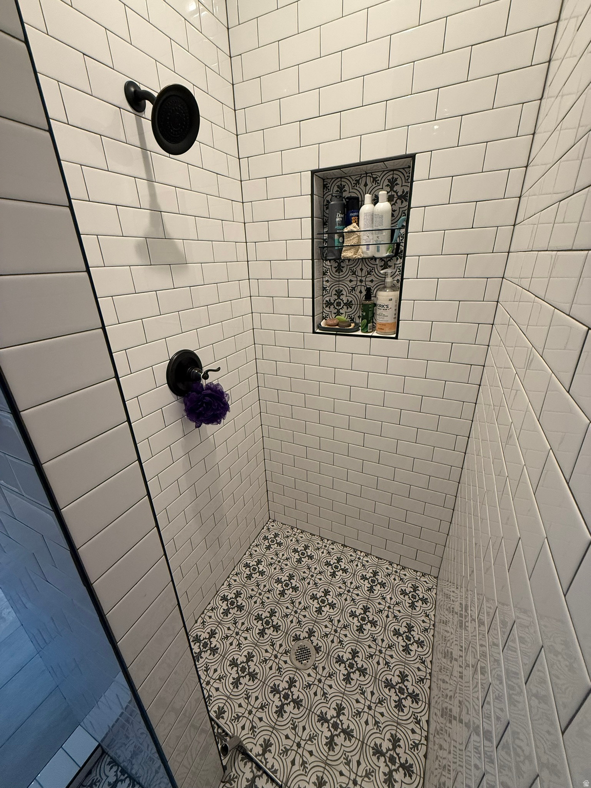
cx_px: 296
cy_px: 394
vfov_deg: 102.1
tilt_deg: -22.4
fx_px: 319
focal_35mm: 14
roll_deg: +1.1
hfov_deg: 85.7
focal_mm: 2.22
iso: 320
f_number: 2.2
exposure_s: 1/120
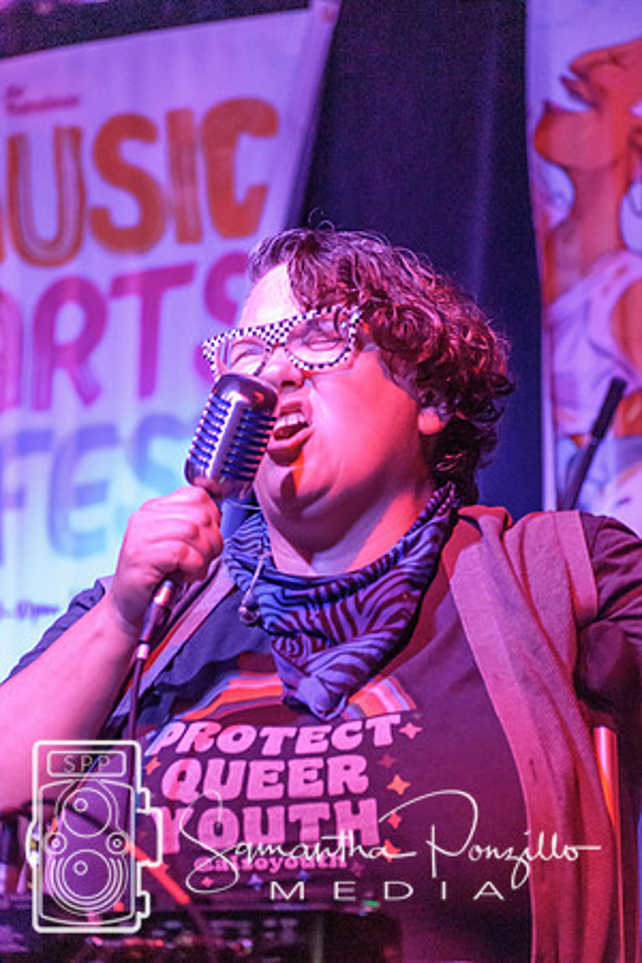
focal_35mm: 183
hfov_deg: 7.5
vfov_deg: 11.2
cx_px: 321
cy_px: 482
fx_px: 4895
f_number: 4.8
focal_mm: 122
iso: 12800
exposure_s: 1/100
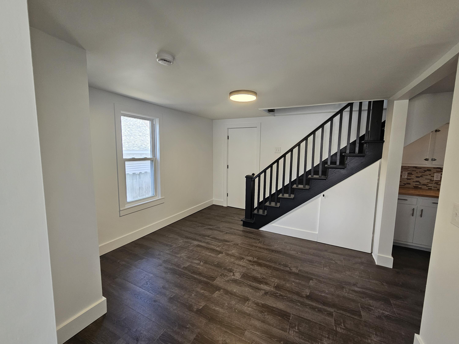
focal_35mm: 13
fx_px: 172
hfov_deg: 106.2
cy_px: 172
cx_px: 230
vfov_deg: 89.9
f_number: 2.2
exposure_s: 1/60
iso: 160
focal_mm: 2.2
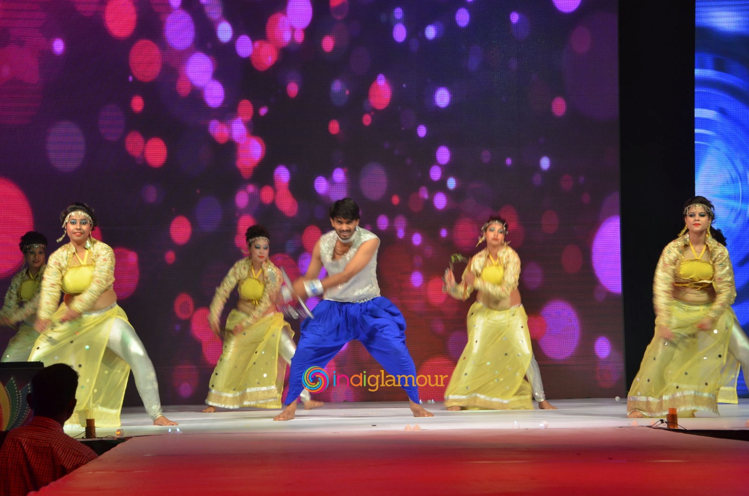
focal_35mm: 99
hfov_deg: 20.6
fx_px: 2056
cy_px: 248
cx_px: 374
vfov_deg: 13.8
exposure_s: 1/80
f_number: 7.1
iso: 800
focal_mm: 66
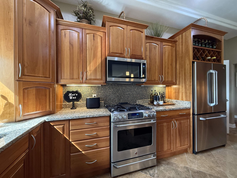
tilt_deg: -0.7
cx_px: 118
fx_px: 96
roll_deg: -0.1
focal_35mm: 14
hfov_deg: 102.1
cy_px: 89
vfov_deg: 85.7
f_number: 2.2
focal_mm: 2.22
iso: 400
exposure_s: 1/60
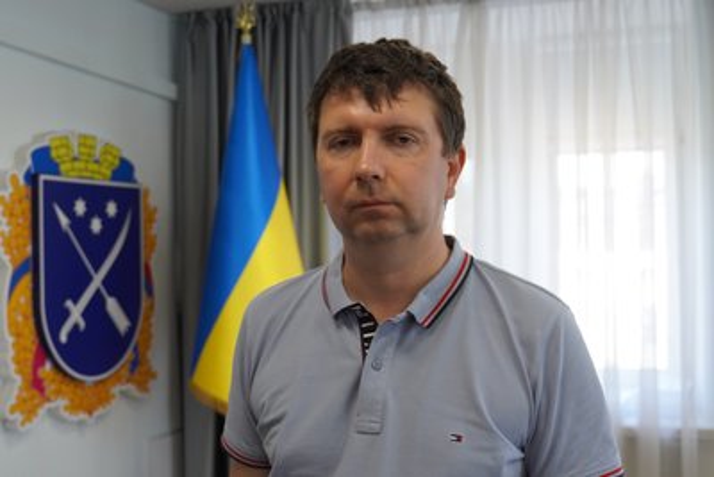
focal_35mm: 45
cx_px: 357
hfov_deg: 43.6
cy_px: 238
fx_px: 893
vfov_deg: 29.9
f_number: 4
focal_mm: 30
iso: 1000
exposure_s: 1/160
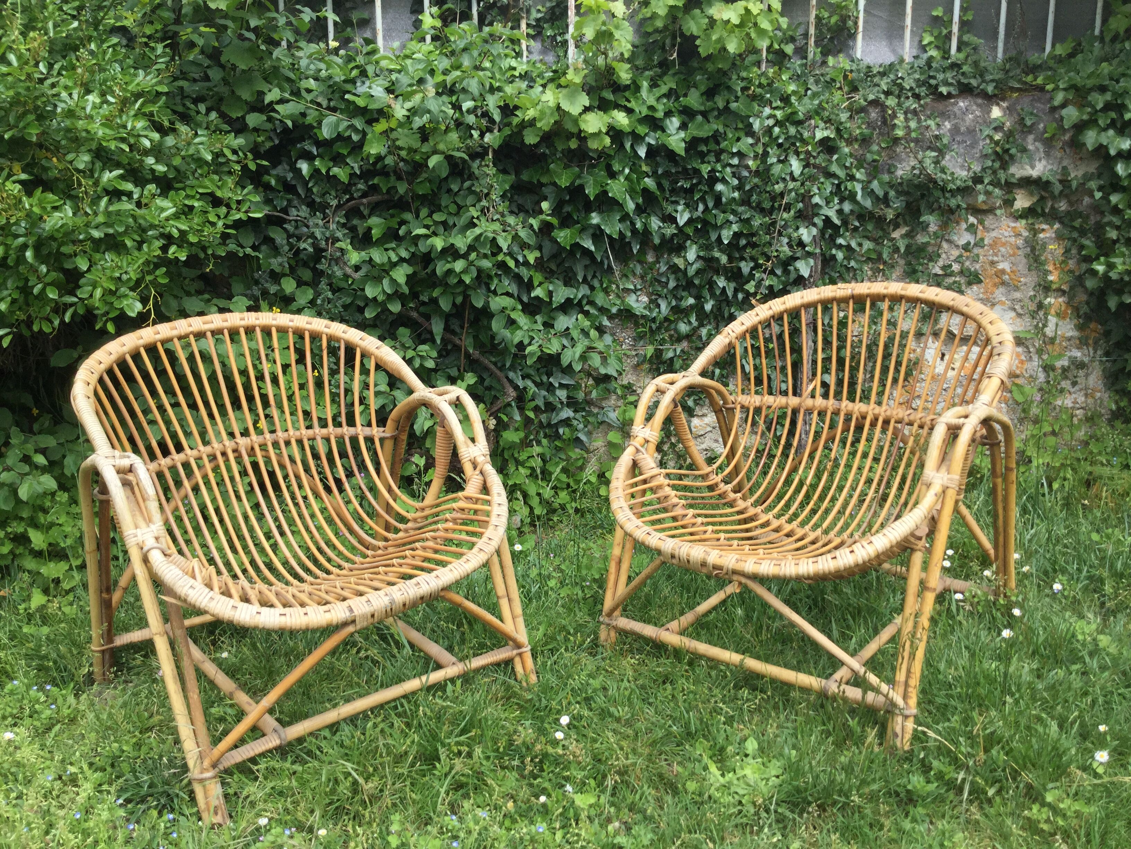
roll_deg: -0.8
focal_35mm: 31
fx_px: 1013
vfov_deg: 45.4
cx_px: 566
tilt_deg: -13.4
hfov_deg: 58.4
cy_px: 424
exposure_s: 1/652
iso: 25
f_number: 2.4
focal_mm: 3.3
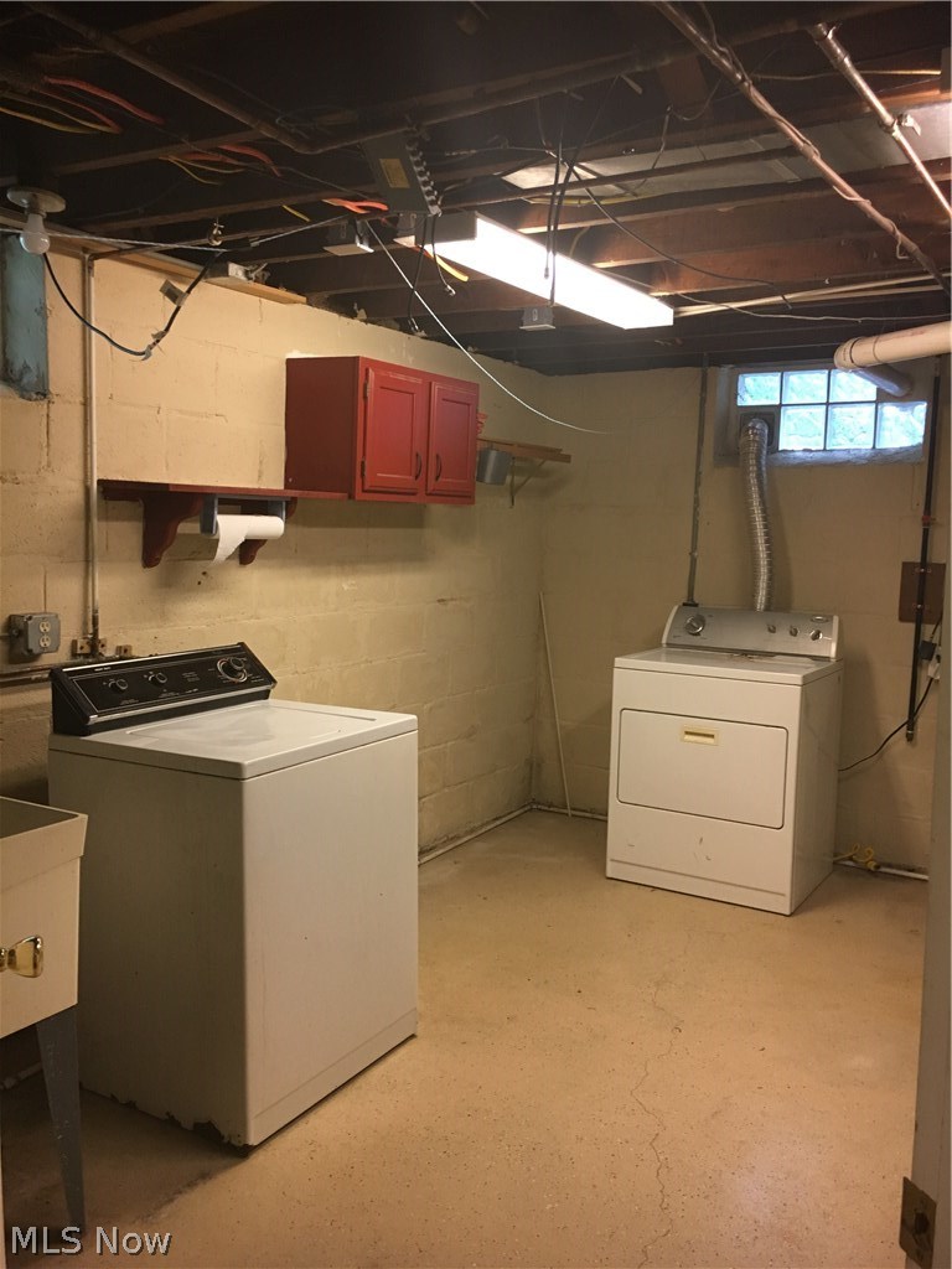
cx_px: 476
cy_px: 634
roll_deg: -2.1
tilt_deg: -6.7
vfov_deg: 61.7
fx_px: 1063
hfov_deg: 48.2
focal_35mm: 29
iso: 125
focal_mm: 4.15
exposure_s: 1/30
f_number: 2.2
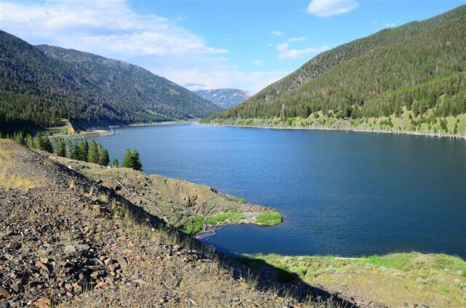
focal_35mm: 27
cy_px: 154
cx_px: 233
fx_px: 349
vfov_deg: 47.7
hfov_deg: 67.5
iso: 200
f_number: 9
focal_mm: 18
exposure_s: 1/320
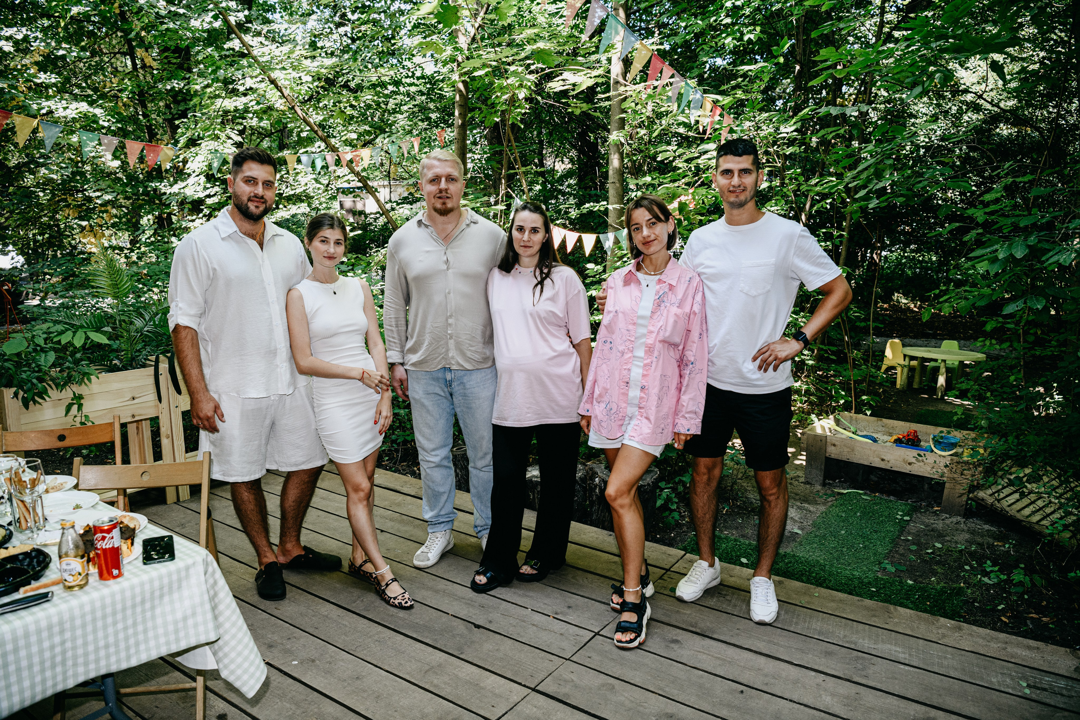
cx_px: 540
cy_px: 360
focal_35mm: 24
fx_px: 720
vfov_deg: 53.1
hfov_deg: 73.7
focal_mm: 24
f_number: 4.5
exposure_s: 1/160
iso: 320
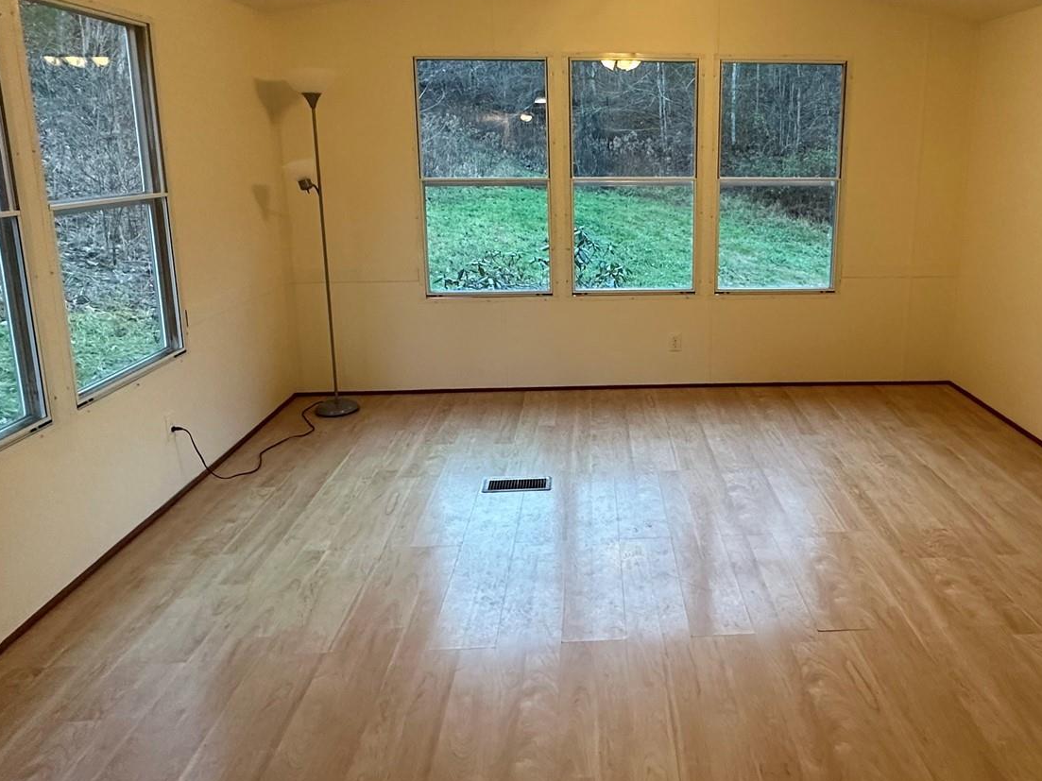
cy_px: 302
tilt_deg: -12.9
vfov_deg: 52.6
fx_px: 783
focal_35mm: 26
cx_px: 644
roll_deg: -0.4
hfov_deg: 66.4
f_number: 2.2
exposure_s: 1/120
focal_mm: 2.22
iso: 320
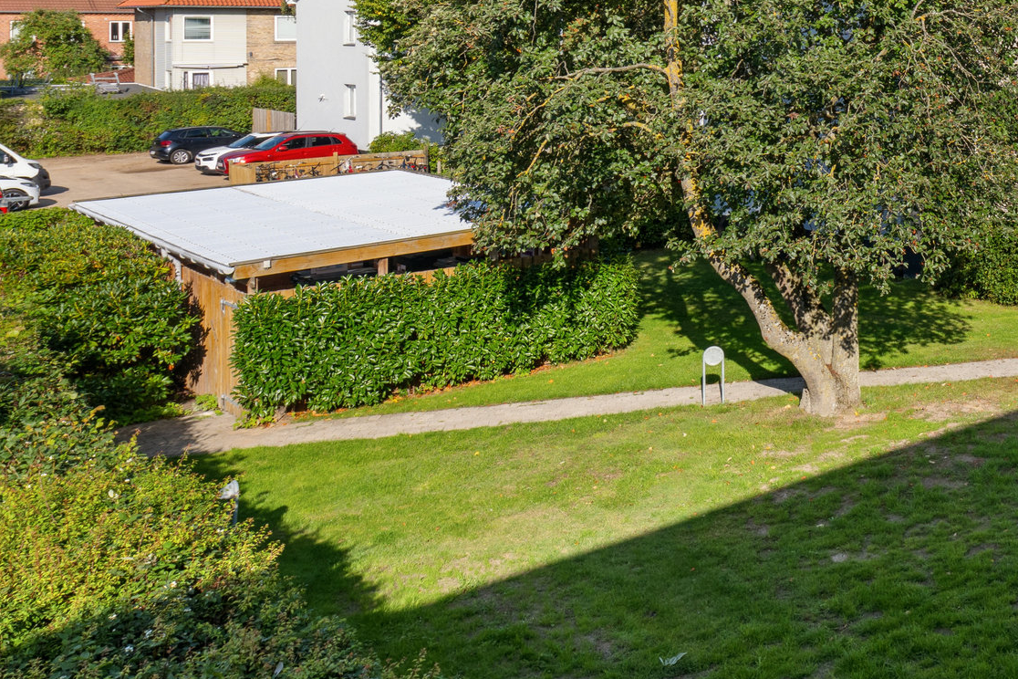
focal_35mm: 43
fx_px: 1216
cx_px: 1168
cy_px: 32
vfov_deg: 29.5
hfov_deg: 36.8
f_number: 9
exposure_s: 1/200
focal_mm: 16
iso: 160
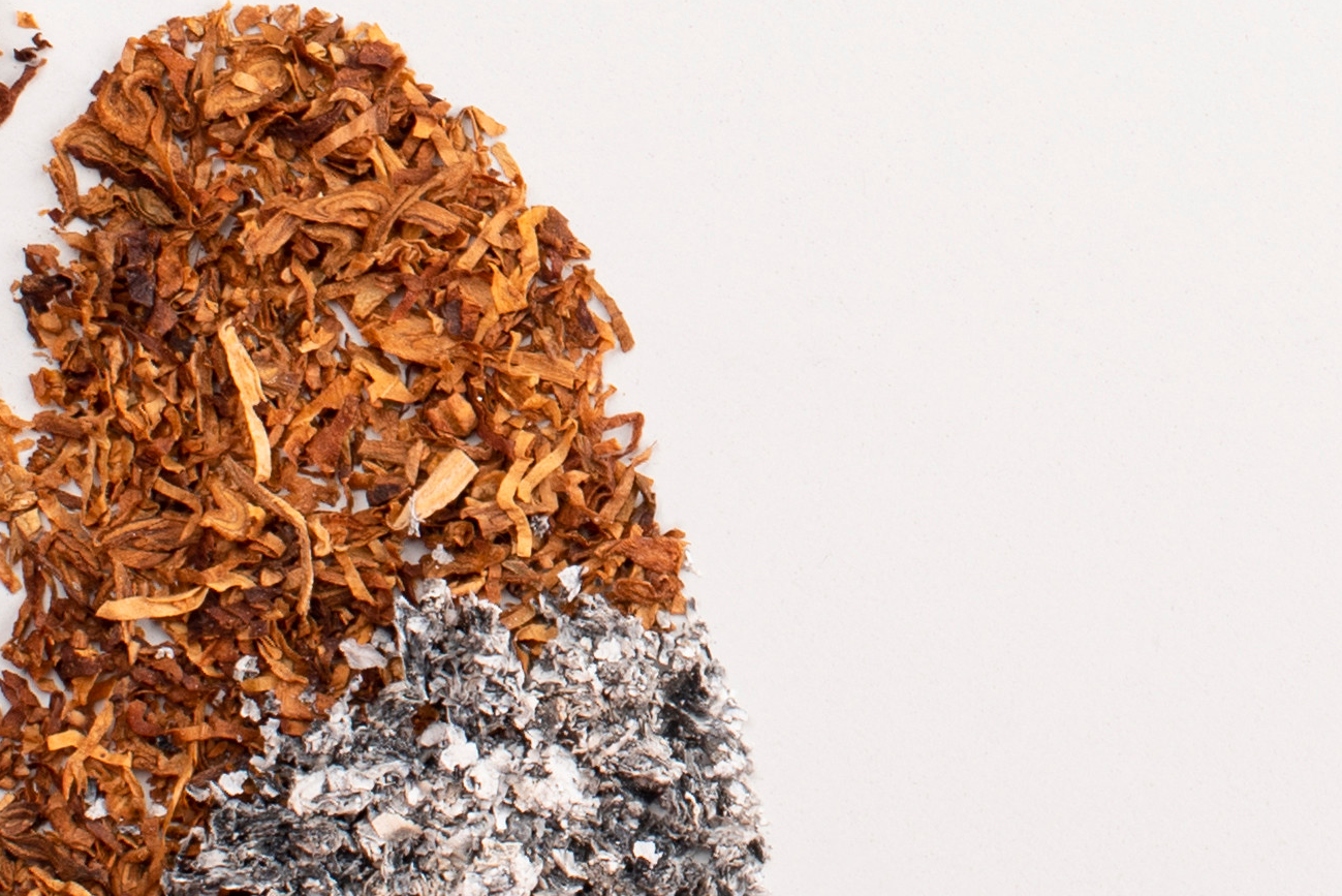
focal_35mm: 226
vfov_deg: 6.1
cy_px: -179
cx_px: 1169
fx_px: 8427
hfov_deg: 9.1
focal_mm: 50
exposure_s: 1/100
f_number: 11
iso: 100
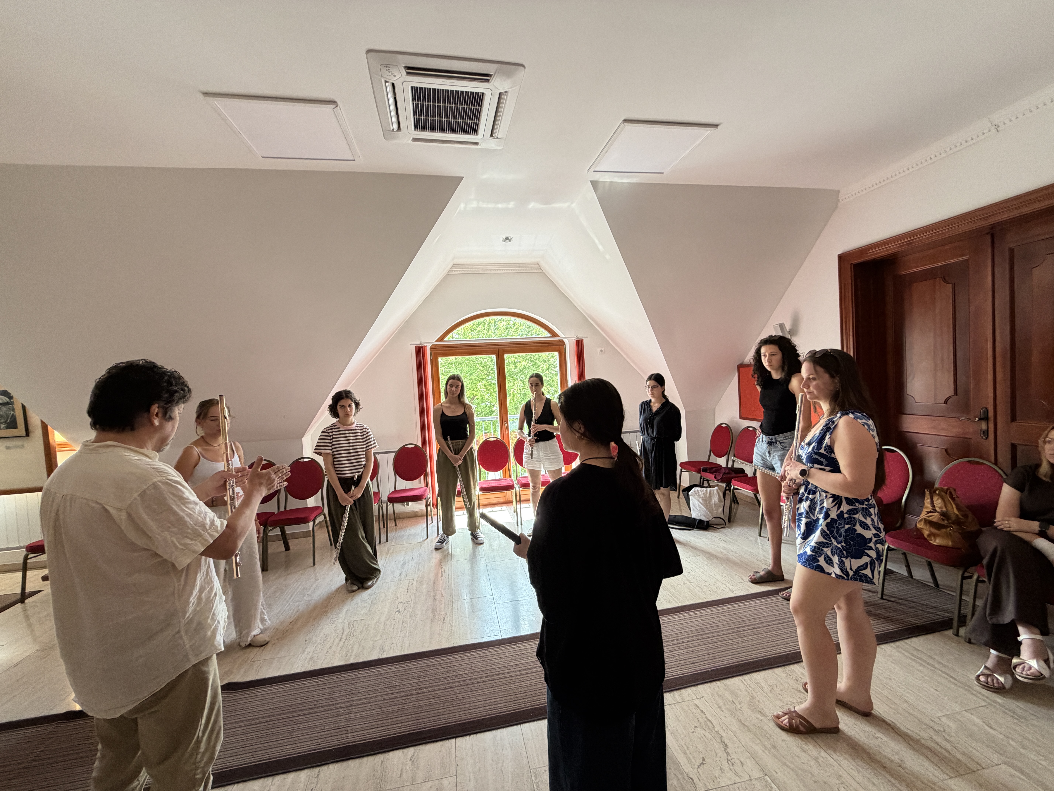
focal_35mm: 14
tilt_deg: -2.1
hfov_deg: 102.1
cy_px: 396
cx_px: 527
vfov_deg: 85.7
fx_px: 426
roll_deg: +3.5
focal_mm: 2.22
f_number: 2.2
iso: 250
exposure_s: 1/121
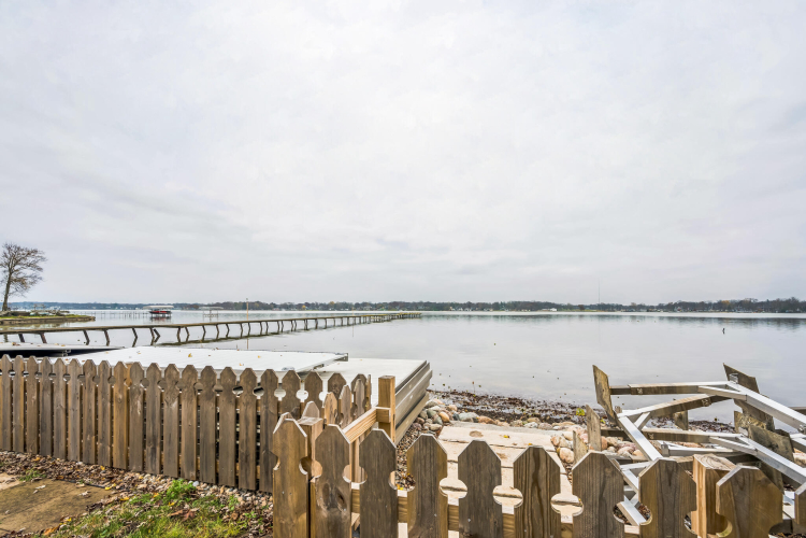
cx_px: 403
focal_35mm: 14
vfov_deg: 81.2
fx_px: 313
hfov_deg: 104.3
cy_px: 269
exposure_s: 1/60
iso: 200
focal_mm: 14
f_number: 8
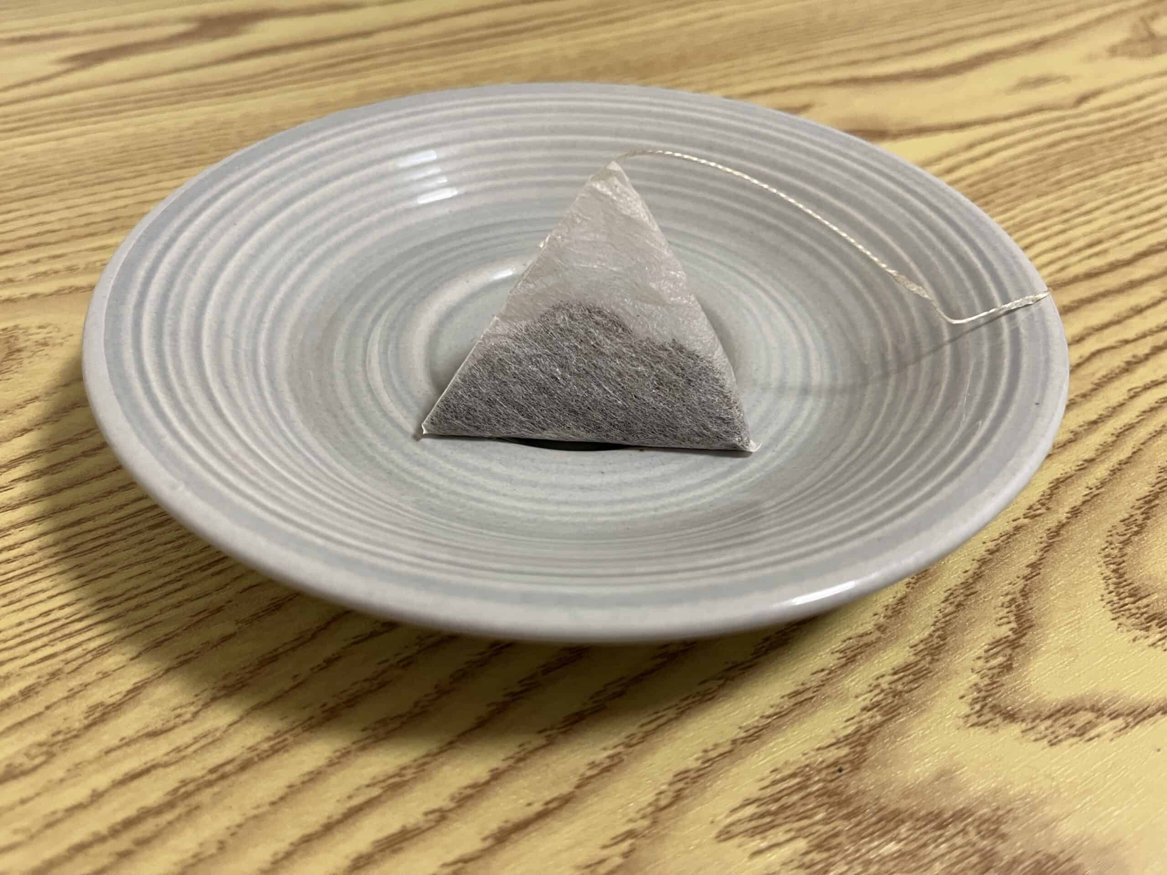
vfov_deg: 53.1
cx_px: 584
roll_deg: -0.3
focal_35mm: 26
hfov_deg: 67.3
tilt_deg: -41.6
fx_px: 877
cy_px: 438
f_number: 1.6
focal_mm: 5.1
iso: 200
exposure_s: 1/60
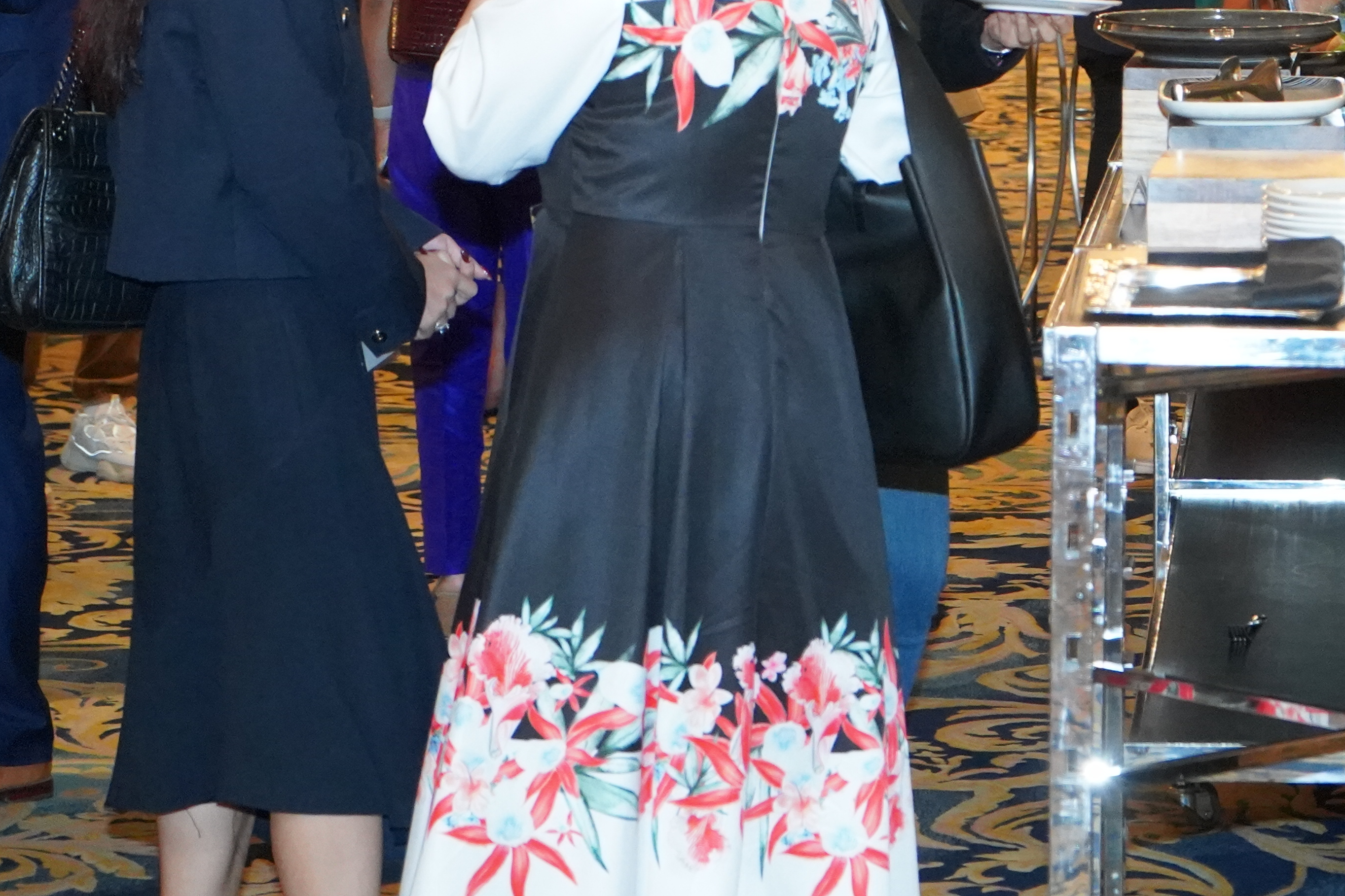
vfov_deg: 9.5
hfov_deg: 14.2
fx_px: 5342
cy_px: -9
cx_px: 1302
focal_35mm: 143
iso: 10000
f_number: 5.6
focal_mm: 65
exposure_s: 1/160
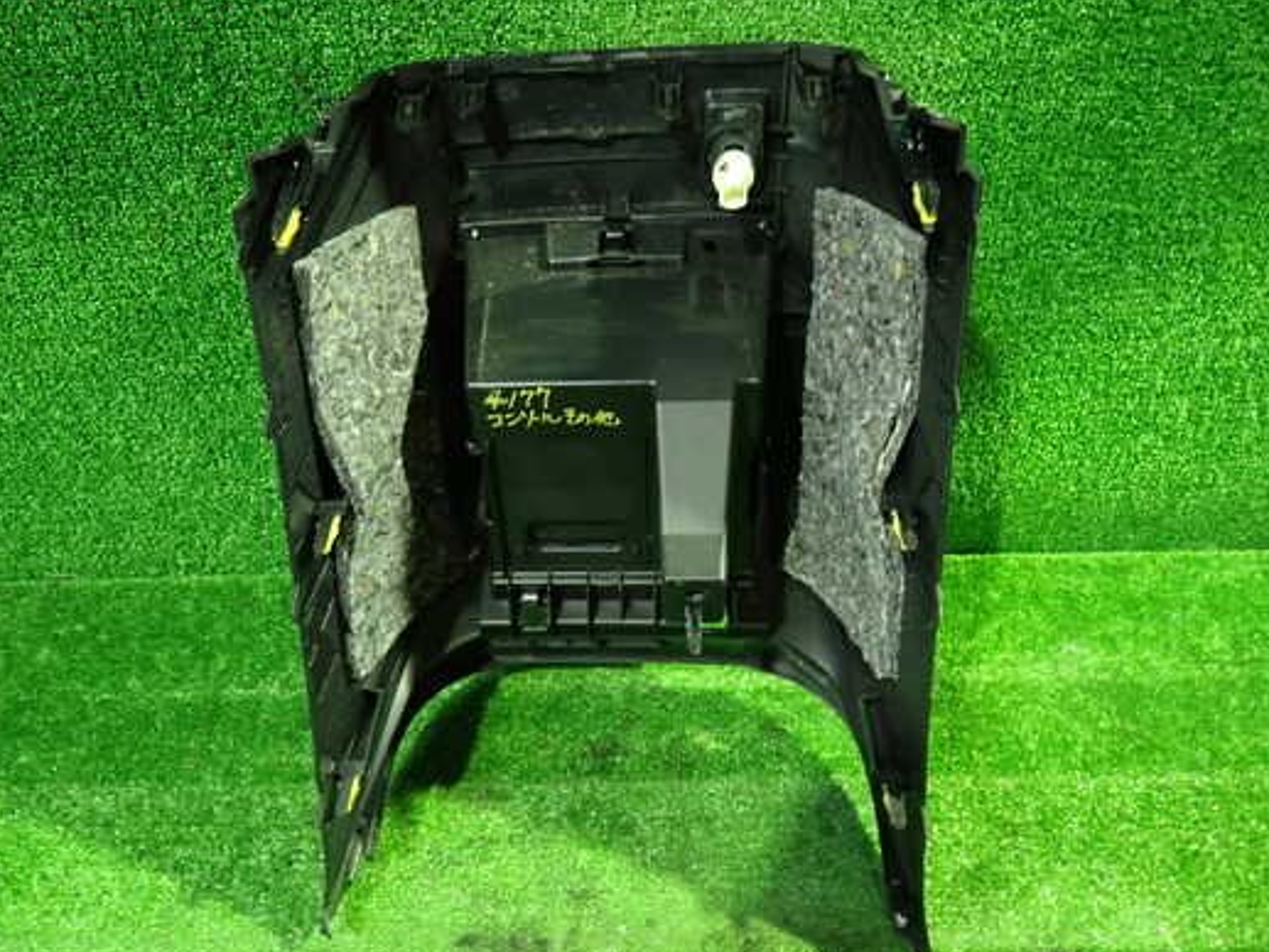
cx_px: 557
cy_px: 498
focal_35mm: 29
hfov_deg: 61.5
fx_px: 1063
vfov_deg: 48.2
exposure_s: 1/25
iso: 800
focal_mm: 4.5
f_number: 2
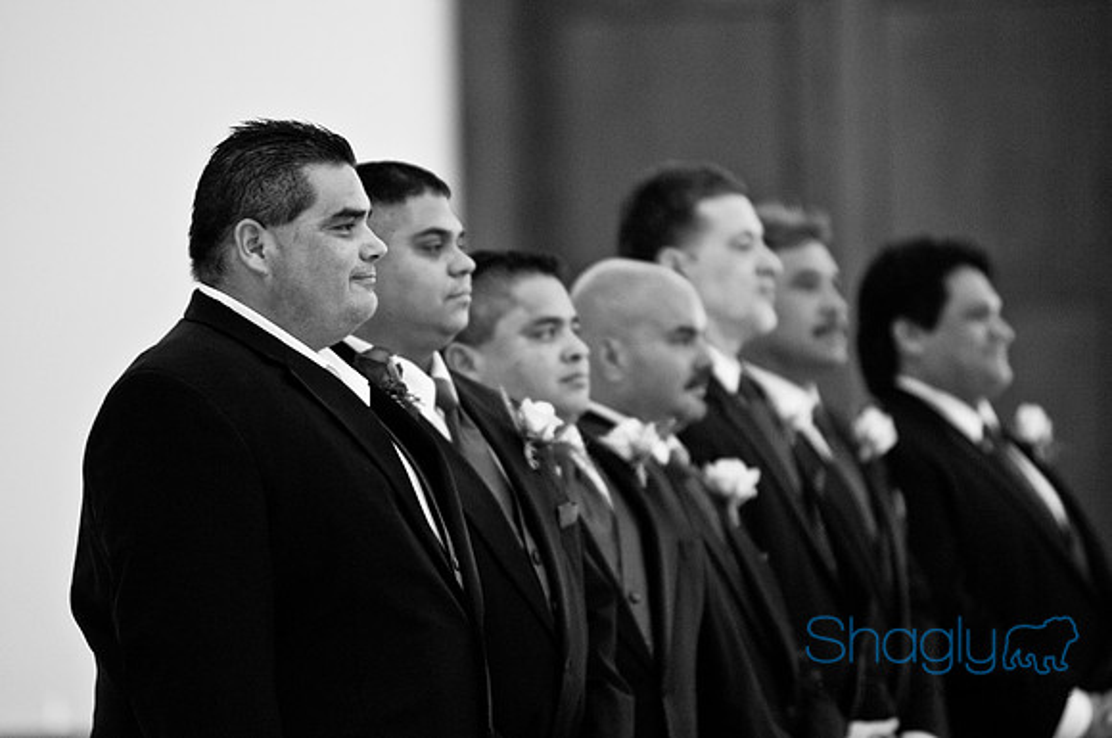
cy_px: 369
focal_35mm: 278
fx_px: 8560
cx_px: 556
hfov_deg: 7.4
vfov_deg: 4.9
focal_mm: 185
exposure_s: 1/80
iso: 400
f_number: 2.8
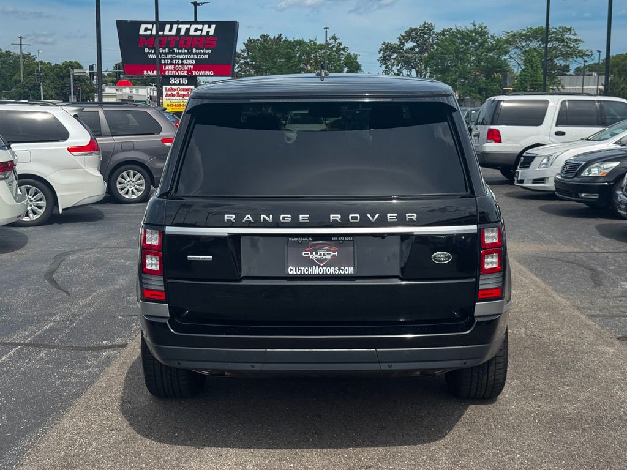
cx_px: 314
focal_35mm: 48
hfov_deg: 39.7
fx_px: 869
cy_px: 235
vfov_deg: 30.3
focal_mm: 6.76
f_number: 1.78
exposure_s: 1/3096
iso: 64
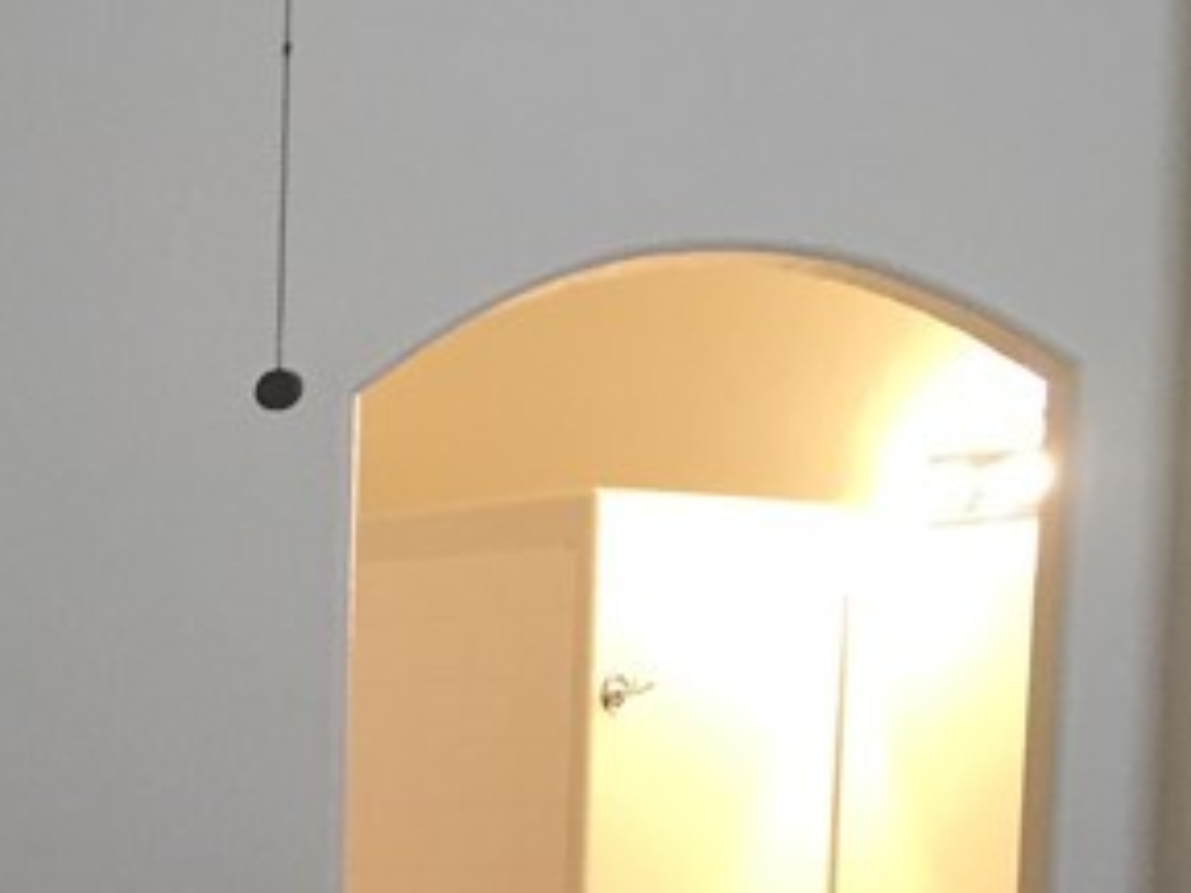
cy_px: 1389
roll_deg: +0.3
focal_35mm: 103
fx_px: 3544
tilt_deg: -7.3
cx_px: -500
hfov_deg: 17.5
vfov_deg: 13.4
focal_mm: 4.15
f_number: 2.2
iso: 50
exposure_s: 1/30
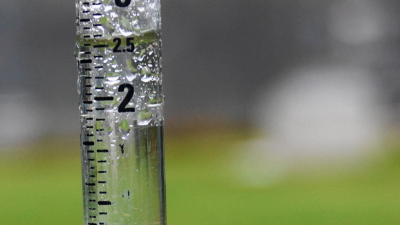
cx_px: 116
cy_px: 148
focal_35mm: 190
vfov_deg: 6.4
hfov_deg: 11.3
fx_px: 2014
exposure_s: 1/125
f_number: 5
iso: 640
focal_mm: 75
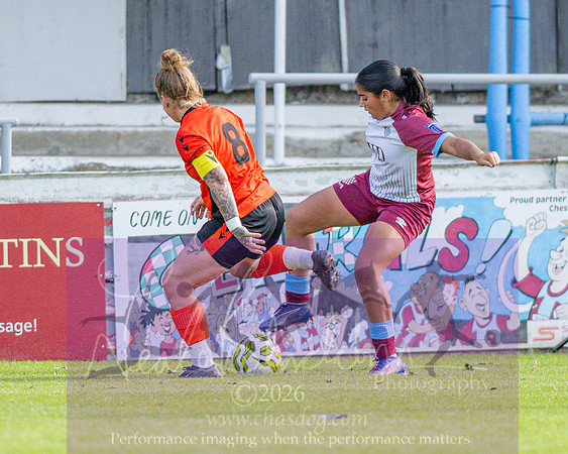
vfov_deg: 1.6
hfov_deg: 2.0
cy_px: 305
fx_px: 16060
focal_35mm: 956
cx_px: 254
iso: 900
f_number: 2.8
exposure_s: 1/3200
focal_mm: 300
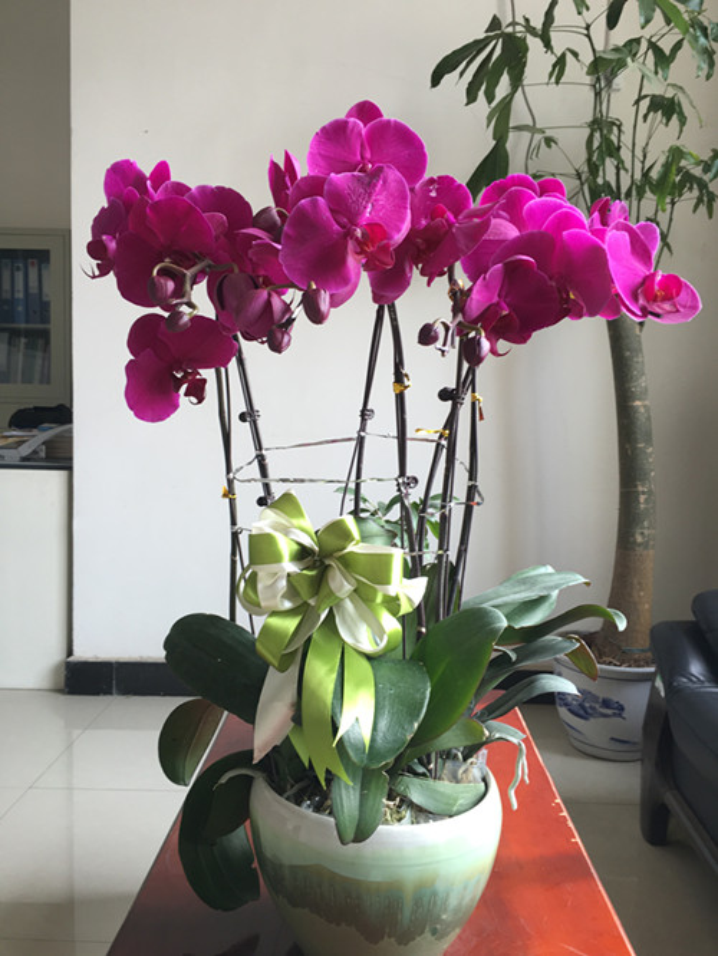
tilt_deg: -2.3
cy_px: 478
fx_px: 802
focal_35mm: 29
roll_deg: +0.1
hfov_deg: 48.3
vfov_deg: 61.6
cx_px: 359
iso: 40
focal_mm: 4.15
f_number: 2.2
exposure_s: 1/100
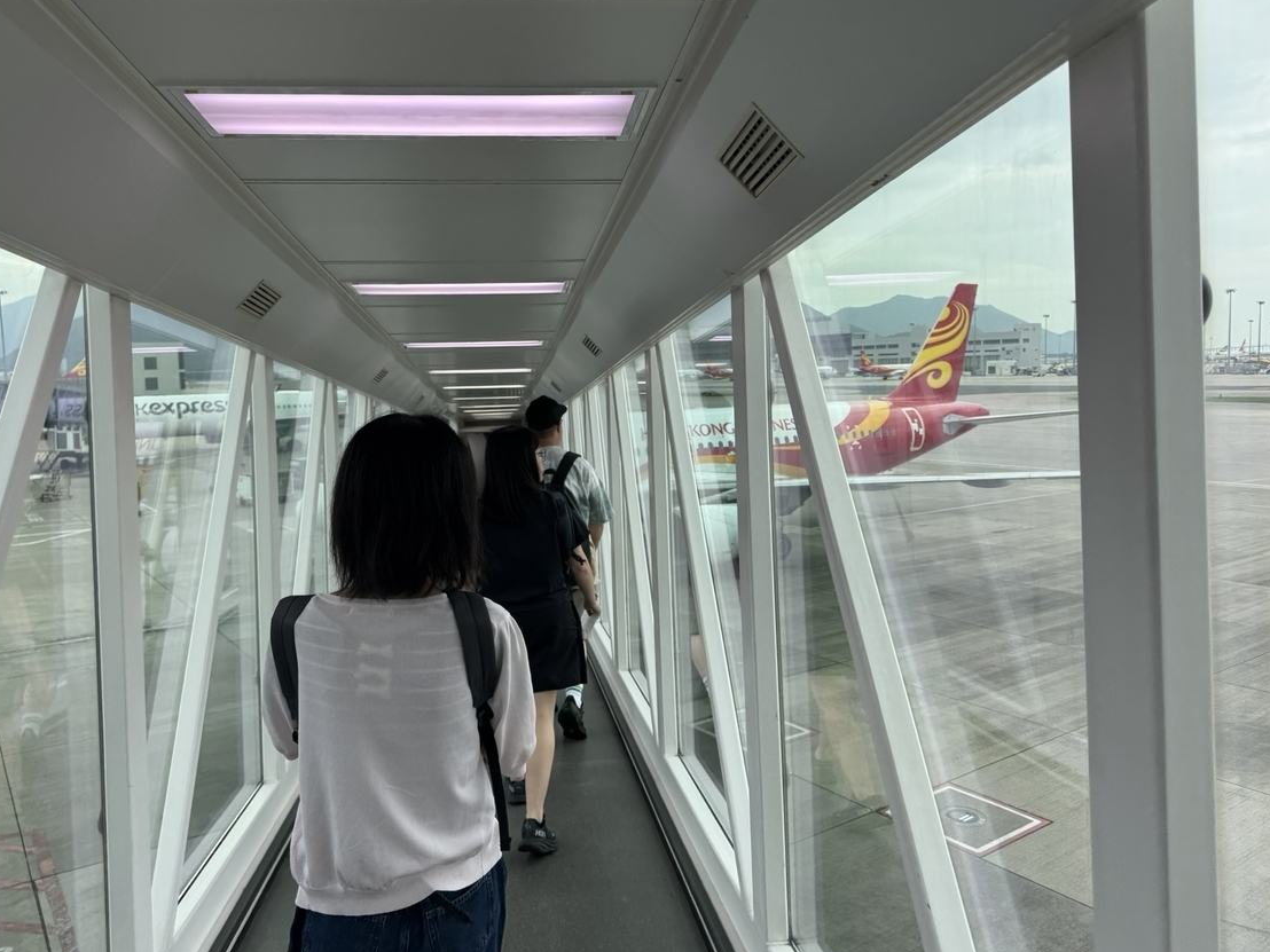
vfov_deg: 53.0
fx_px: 954
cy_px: 454
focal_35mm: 26
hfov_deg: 67.2
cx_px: 585
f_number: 1.78
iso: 80
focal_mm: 6.76
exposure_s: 1/506
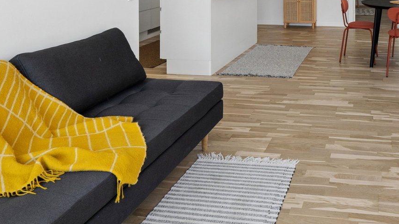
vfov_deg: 26.3
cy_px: -45
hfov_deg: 47.9
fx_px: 425
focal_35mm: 40
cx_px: 311
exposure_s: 1/100
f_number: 8
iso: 200
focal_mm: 11
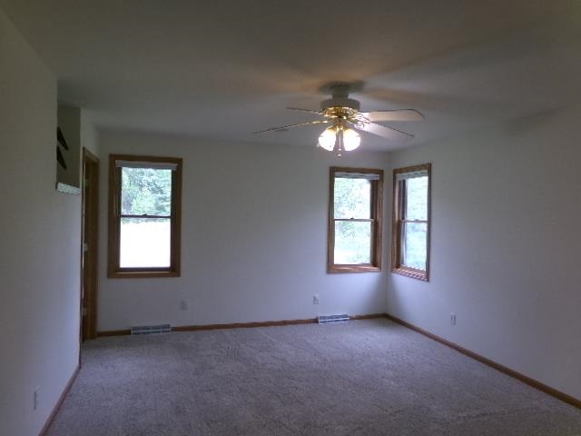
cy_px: 218
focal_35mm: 24
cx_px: 290
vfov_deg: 56.8
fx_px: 403
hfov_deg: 71.6
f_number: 3.7
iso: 164
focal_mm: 4.3
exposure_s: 1/34
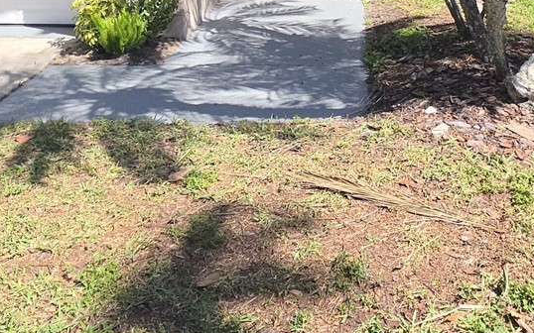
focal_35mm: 41
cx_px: 314
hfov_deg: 48.0
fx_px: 597
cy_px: -78
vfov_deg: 27.1
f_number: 1.9
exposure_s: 1/588
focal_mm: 2.2
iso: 16
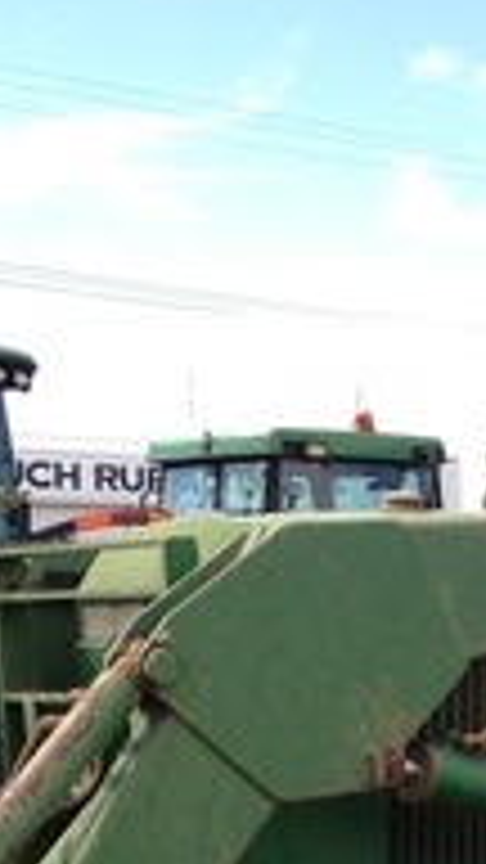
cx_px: 572
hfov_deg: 11.0
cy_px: 850
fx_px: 2474
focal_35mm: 108
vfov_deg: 19.3
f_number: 2.4
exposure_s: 1/767
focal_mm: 4.28
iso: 50
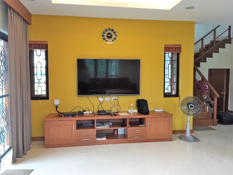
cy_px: 88
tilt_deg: -3.0
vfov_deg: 48.2
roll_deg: -1.4
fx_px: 195
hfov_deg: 61.7
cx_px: 116
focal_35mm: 29
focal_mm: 4.15
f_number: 2.2
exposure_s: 1/33
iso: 50
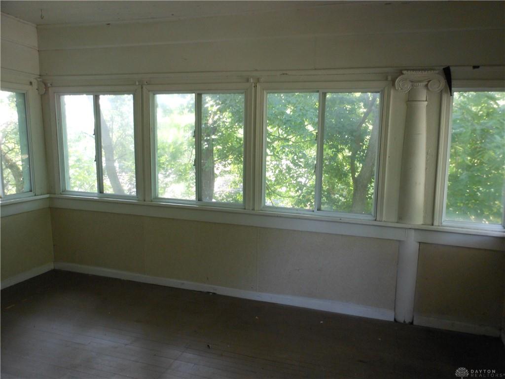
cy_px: 190
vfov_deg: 49.7
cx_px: 252
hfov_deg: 63.4
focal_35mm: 28
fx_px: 408
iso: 250
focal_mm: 5
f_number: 3.7
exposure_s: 1/30
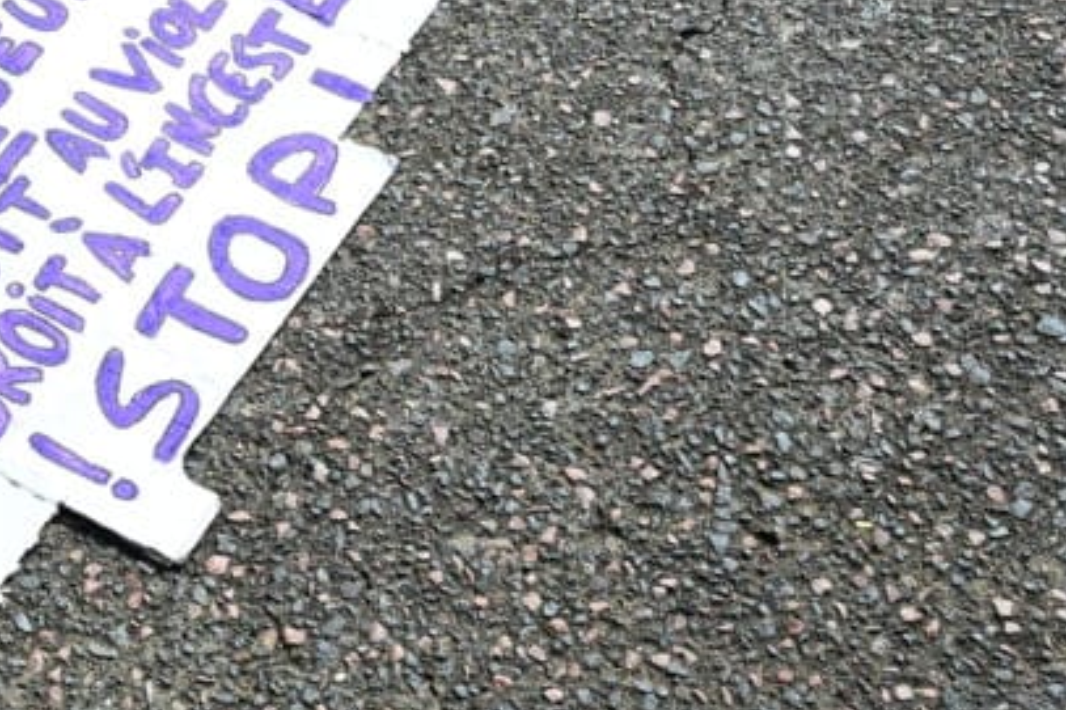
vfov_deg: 16.1
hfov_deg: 22.6
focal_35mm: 84
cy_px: 156
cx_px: -144
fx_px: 2494
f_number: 9
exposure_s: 1/500
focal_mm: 33.5
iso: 500
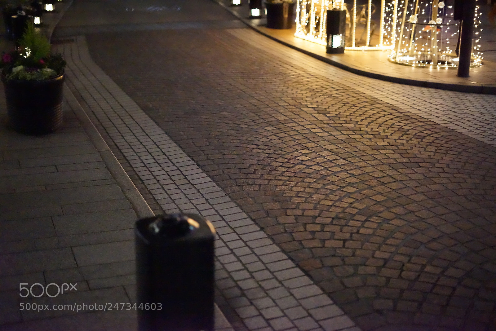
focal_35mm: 50
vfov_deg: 27.0
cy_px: 166
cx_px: 248
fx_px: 689
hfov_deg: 39.6
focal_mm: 50
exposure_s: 1/2000
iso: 25600
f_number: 1.8
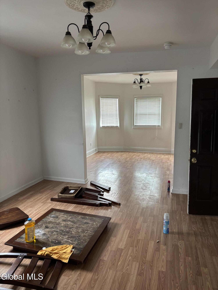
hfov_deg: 53.1
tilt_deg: -8.8
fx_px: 218
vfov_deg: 67.3
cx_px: 109
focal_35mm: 26
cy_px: 145
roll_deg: -0.7
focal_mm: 5.96
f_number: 1.6
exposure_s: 1/60
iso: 200
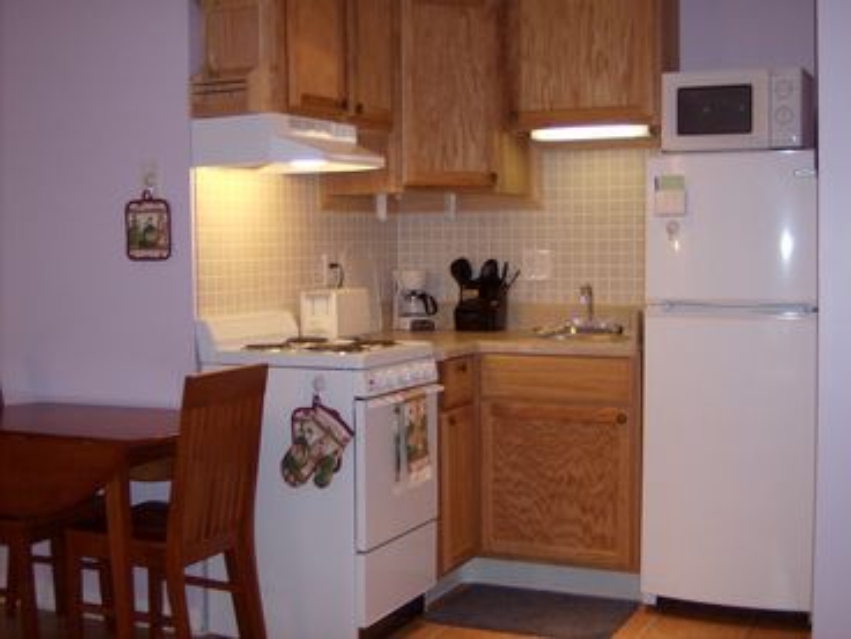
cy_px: 320
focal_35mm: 46
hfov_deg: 41.2
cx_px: 426
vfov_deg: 31.5
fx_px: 1131
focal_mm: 7.7
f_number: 3.1
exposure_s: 1/74
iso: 200
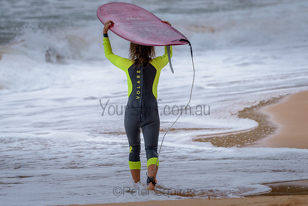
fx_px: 3253
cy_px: 94
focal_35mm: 380
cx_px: 162
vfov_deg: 3.6
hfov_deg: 5.4
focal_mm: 310
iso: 1100
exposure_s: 1/2000
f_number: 5.6
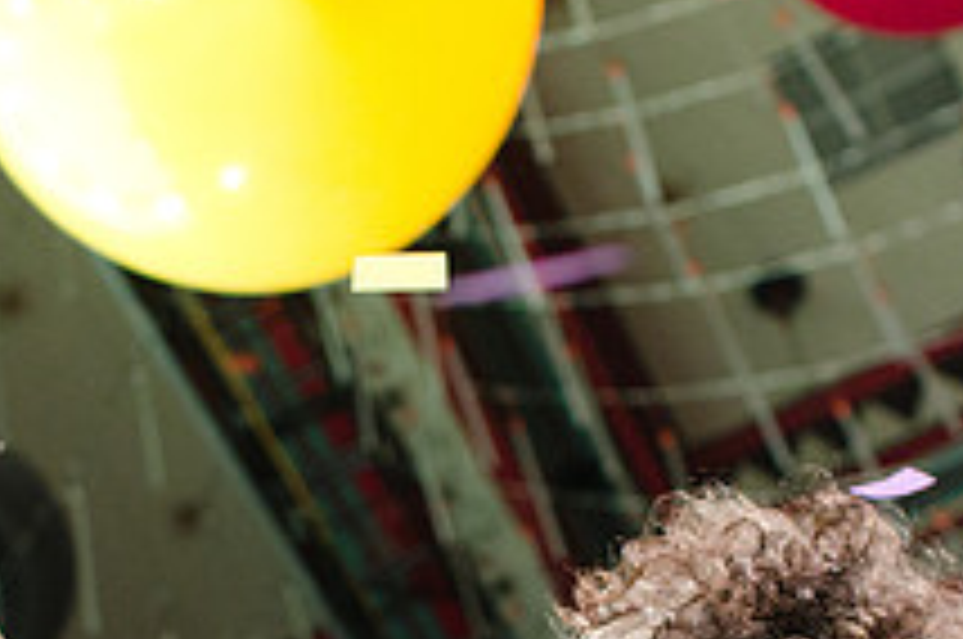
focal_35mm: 122
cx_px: 428
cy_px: 724
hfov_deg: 16.8
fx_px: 3259
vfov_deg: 11.0
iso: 1600
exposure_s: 1/500
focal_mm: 30
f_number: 3.5
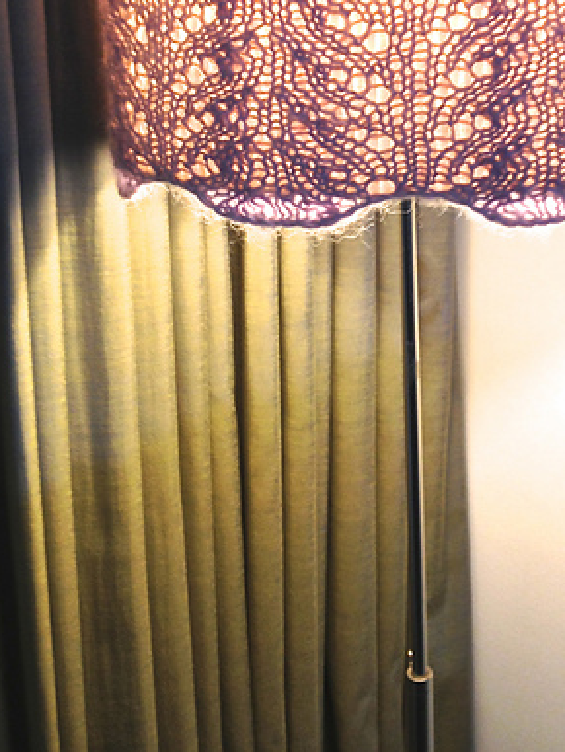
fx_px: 1261
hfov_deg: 25.1
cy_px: 134
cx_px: 378
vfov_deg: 32.2
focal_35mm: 58
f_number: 2.4
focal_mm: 4.28
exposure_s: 1/20
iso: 50
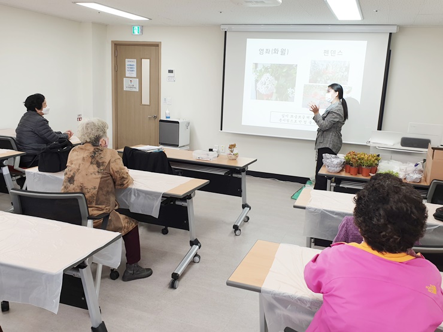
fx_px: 333
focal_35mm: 26
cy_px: 166
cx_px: 222
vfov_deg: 53.1
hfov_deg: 67.3
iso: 50
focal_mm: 4.3
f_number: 2.4
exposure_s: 1/60
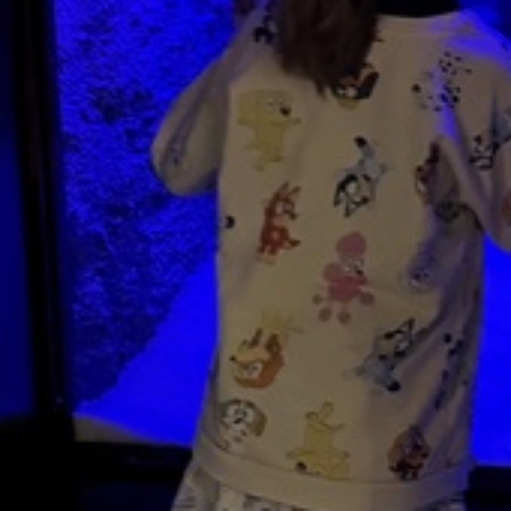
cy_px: -39
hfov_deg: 12.5
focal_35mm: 128
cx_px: 911
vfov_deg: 13.4
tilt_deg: -9.3
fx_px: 2138
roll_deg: -4.7
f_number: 1.78
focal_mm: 6.76
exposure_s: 1/30
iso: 1000
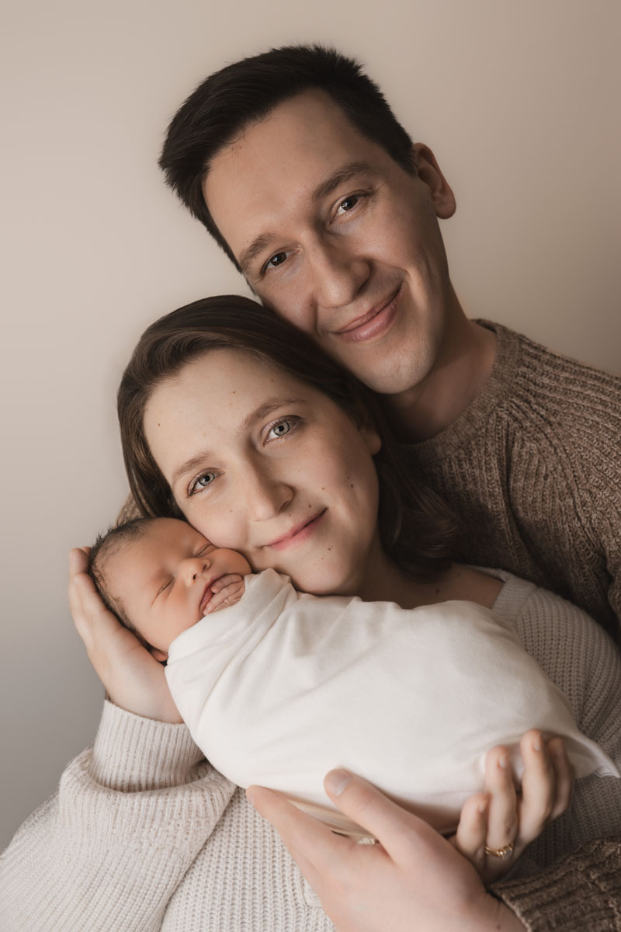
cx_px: 310
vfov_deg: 62.8
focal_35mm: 30
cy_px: 466
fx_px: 763
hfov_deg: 44.3
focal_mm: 29.5
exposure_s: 1/200
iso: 1000
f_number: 3.5
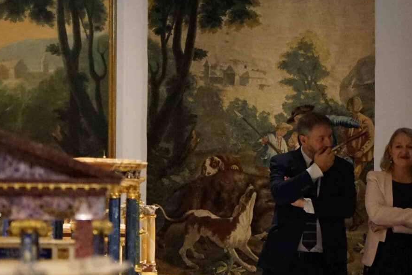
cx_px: 412
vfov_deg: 9.6
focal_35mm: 142
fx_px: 1625
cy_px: 229
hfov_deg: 14.2
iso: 6400
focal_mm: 49
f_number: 4.5
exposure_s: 1/80
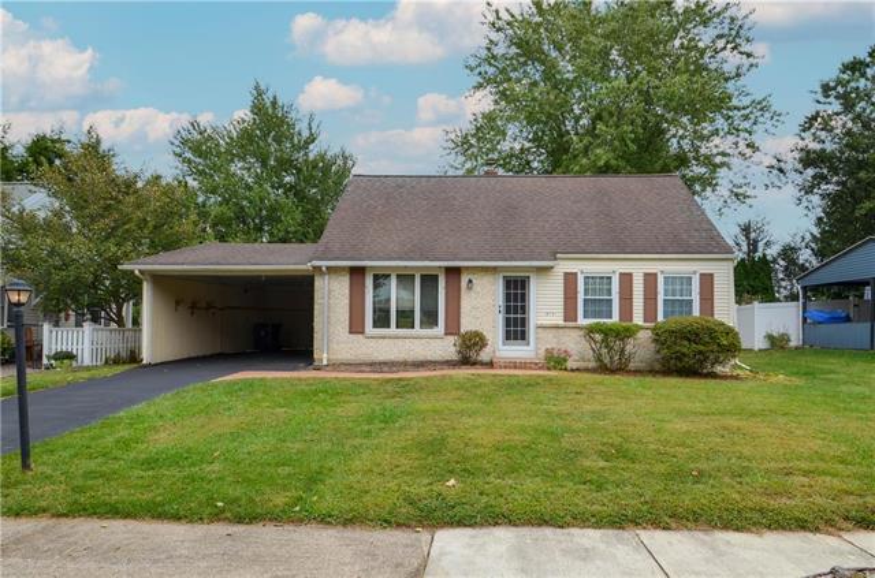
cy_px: 289
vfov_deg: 77.0
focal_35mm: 15
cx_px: 438
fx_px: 364
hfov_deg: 100.5
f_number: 8
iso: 110
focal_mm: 10
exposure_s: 1/250
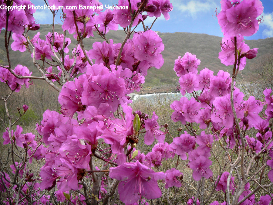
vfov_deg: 39.7
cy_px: 102
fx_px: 284
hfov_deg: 51.4
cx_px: 136
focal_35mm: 36
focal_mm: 6
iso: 80
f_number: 8
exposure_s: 1/50
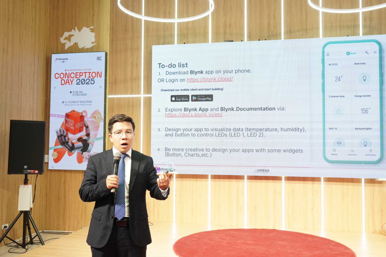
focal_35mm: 36
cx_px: 193
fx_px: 386
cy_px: 128
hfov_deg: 53.1
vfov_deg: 36.9
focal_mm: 24
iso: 1250
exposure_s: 1/125
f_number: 6.3
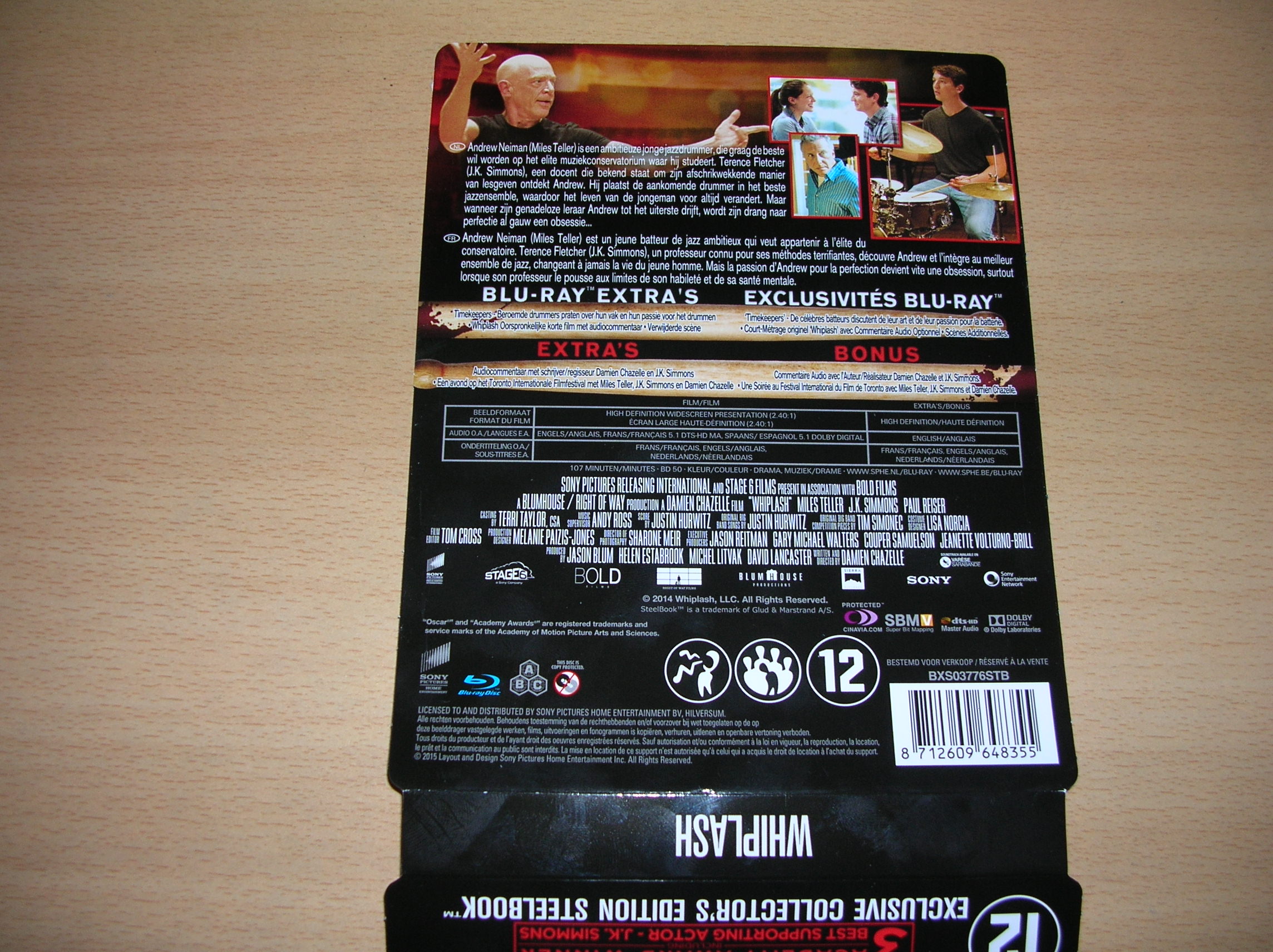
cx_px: 636
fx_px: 1286
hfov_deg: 52.7
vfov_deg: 40.6
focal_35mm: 35
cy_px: 476
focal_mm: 5.8
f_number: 2.8
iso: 50
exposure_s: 1/60.1
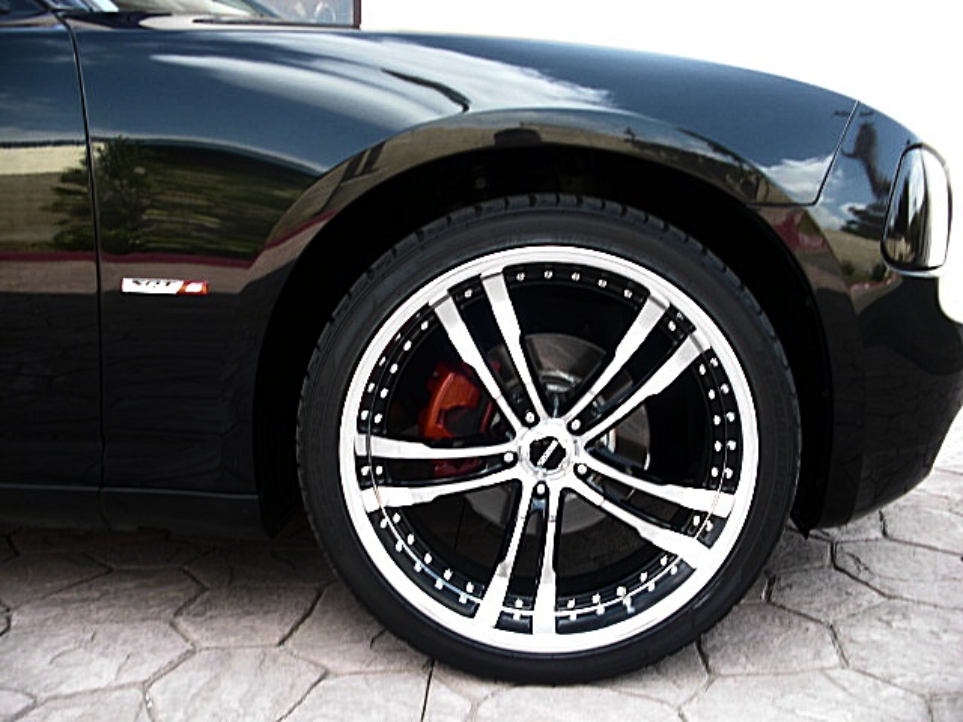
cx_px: 482
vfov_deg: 39.7
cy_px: 361
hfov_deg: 51.4
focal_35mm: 36
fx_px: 1002
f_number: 2.8
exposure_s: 1/80
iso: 50
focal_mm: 6.3
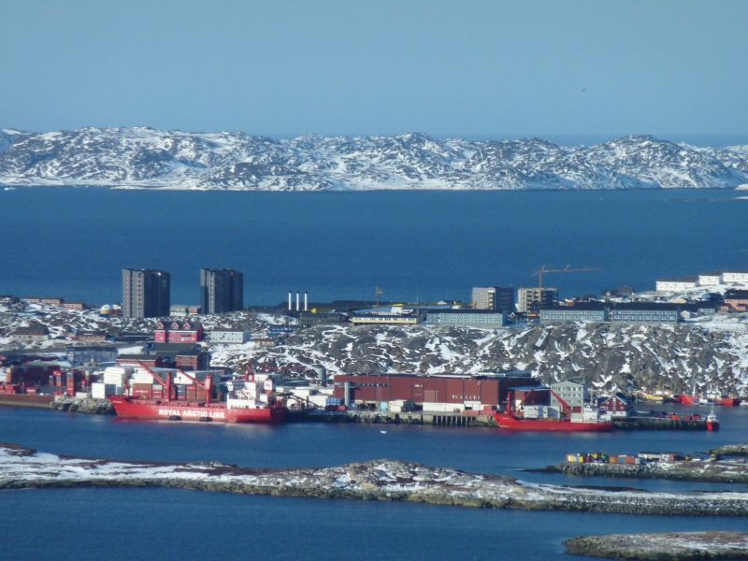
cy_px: 280
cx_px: 374
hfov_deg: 6.6
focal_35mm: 300
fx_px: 6483
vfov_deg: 5.0
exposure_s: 1/1000
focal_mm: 49.2
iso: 160
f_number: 5.6
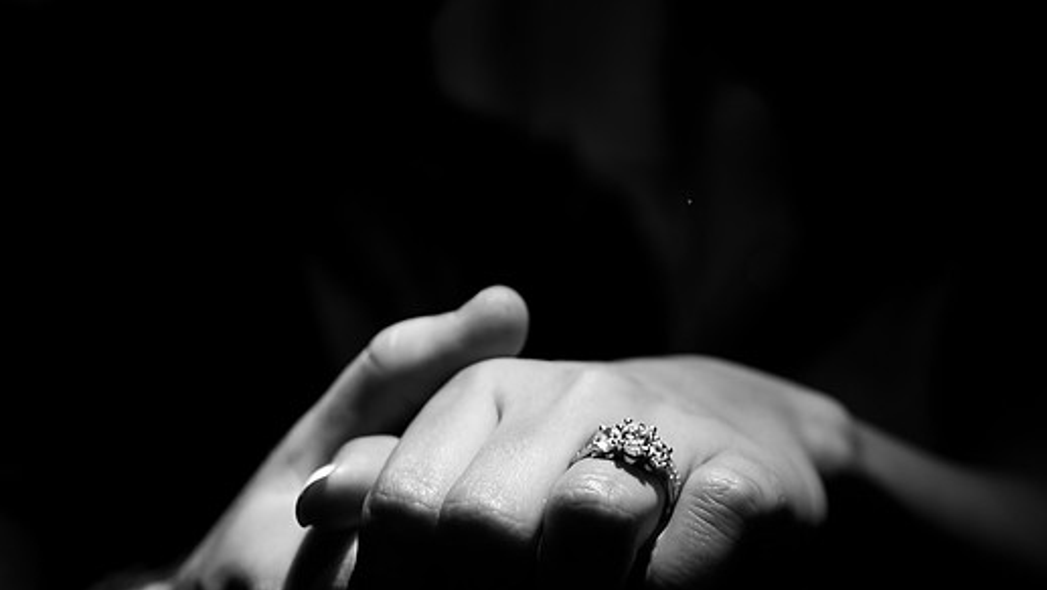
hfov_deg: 21.5
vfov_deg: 12.2
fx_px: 2749
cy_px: 330
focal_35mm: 99
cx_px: 643
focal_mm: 35
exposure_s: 1/160
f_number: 2.8
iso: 250
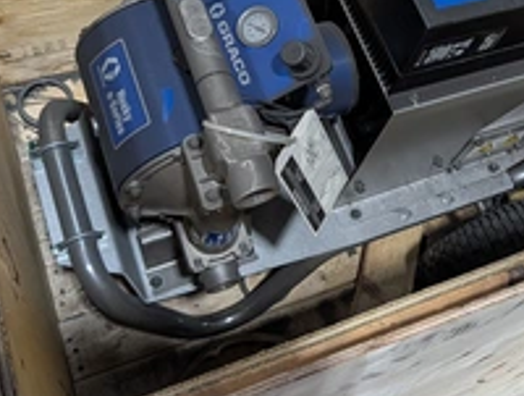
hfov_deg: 38.8
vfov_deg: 29.9
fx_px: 728
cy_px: 96
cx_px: 377
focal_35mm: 48
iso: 1069
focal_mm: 6.9
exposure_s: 1/120
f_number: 1.68
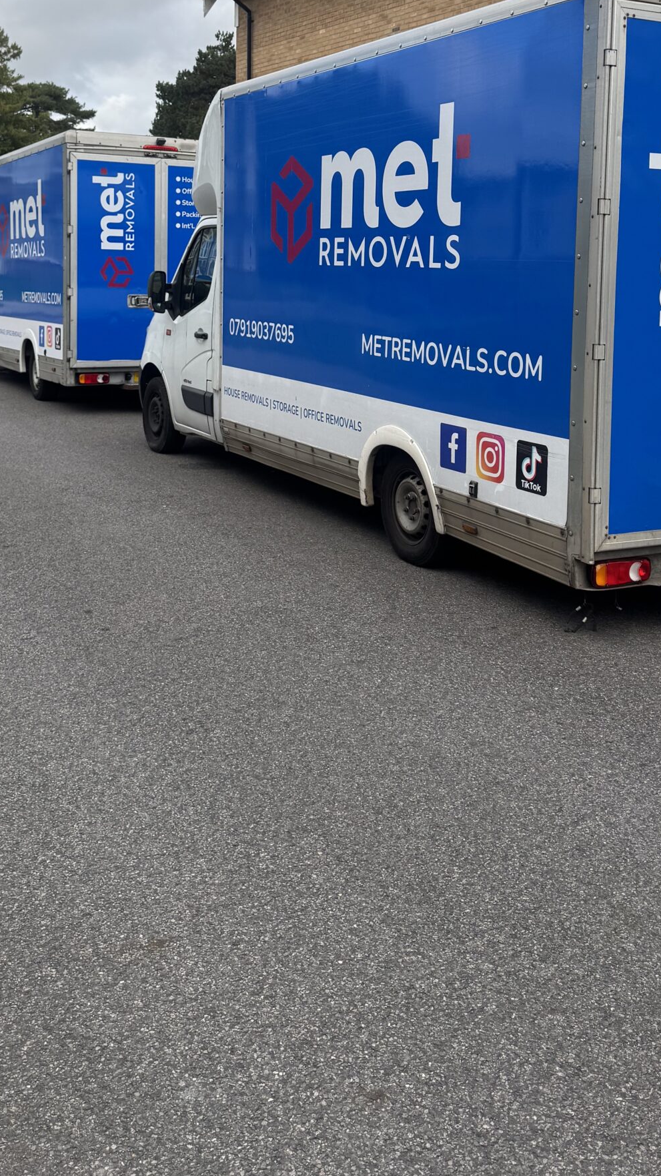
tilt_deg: -2.6
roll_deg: +0.2
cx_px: 348
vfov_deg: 51.2
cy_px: 335
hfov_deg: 31.2
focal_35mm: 38
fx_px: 1184
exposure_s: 1/2506
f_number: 1.78
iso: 80
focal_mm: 6.76
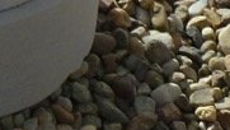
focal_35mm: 274
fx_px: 1672
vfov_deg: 4.2
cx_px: -234
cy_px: -365
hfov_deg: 7.5
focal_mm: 6.8
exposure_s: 1/1000
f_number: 3.8
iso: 100
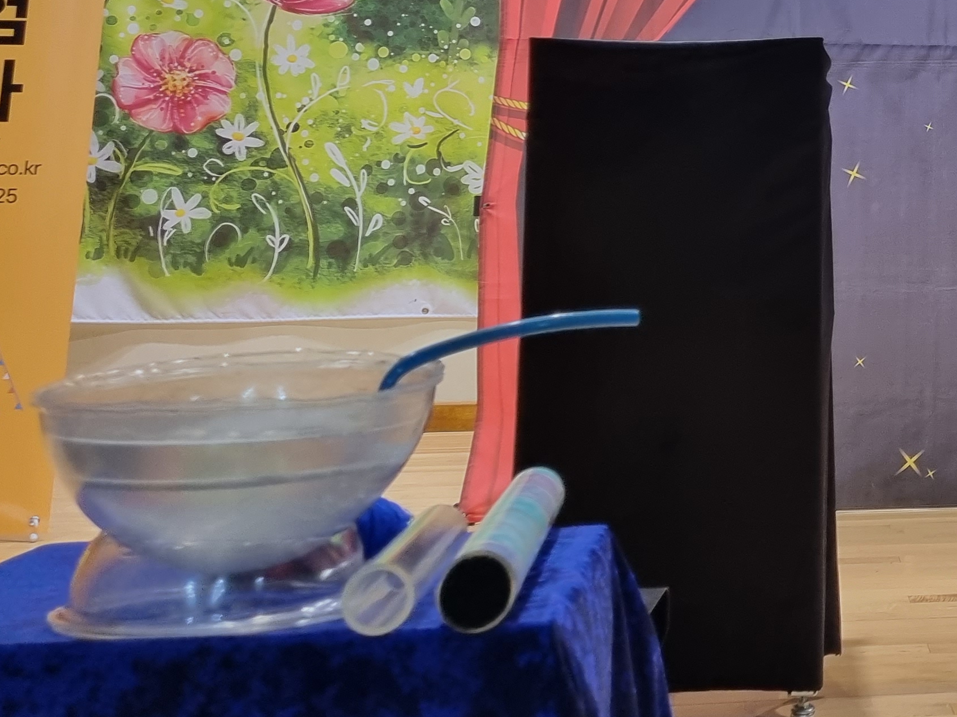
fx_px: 1714
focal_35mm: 62
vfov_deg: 22.6
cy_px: -31
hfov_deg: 28.7
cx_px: 1019
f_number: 1.8
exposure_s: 1/120
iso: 250
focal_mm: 5.4
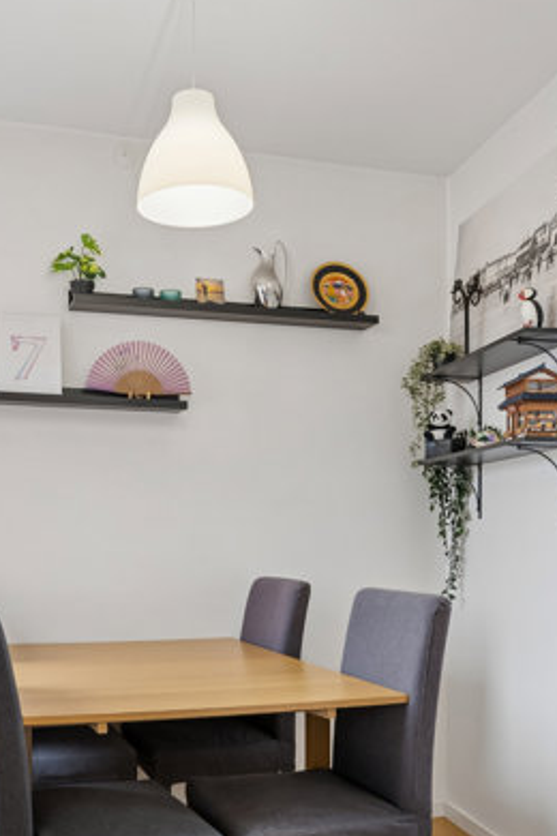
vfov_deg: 48.9
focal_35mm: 39
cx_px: 195
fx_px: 905
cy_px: 539
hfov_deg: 34.0
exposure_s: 1/5
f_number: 8
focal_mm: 19
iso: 160
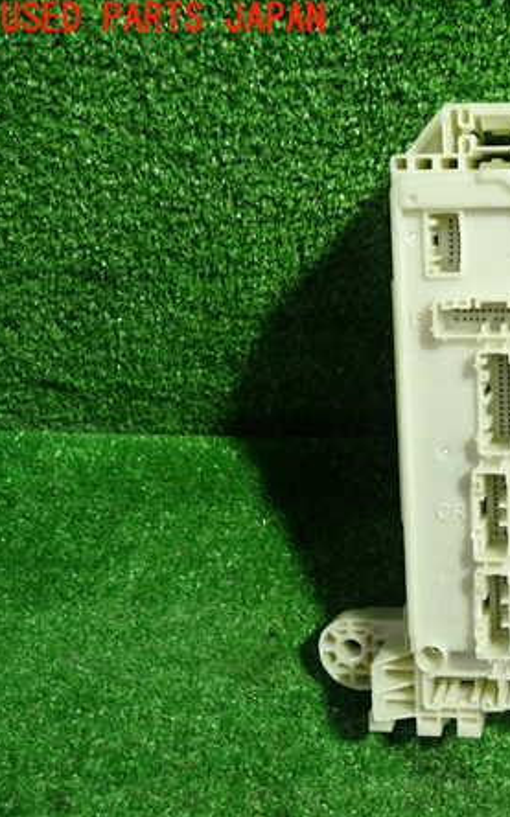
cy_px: 410
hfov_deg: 27.6
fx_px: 958
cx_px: 543
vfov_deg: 46.2
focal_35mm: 43
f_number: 2.3
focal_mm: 5.4
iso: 250
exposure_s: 1/30
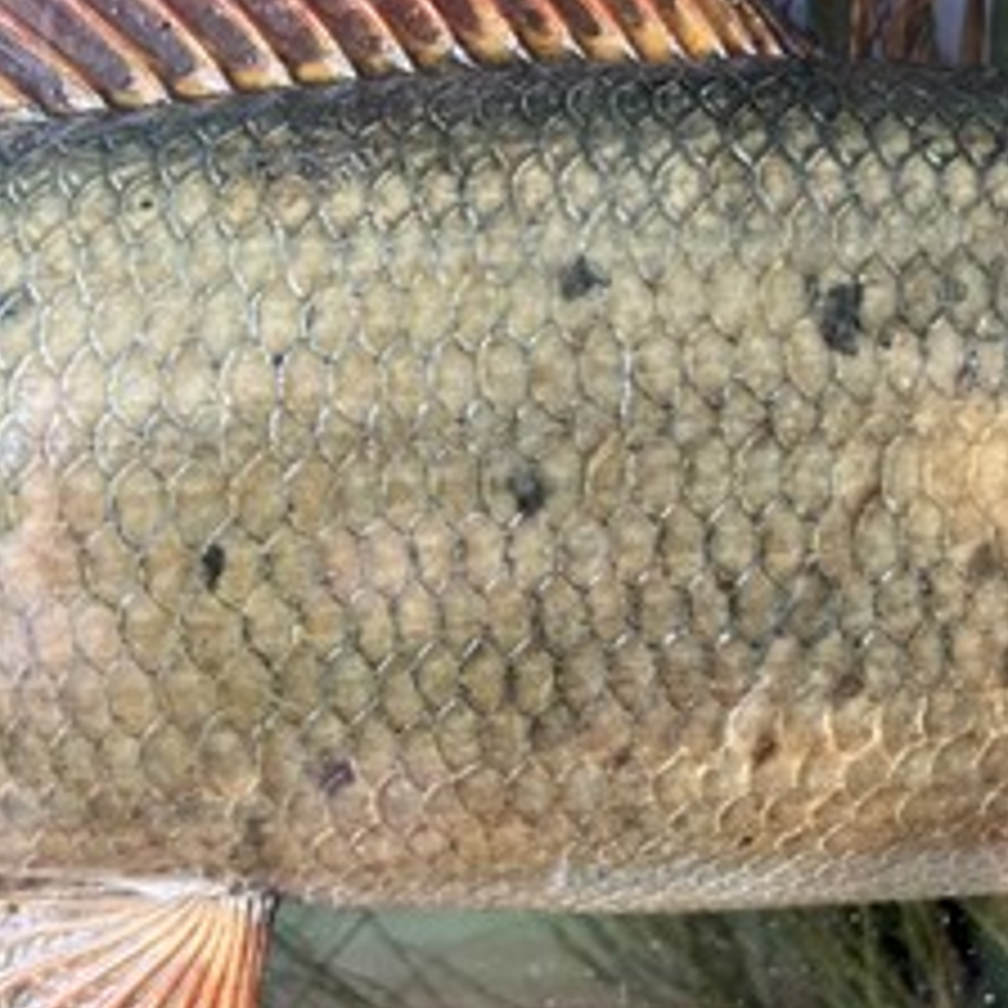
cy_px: 531
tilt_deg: -16.5
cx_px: 562
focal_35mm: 41
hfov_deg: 40.9
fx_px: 1351
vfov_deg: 40.9
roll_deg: +1.8
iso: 125
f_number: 1.6
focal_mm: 5.1
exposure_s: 1/121
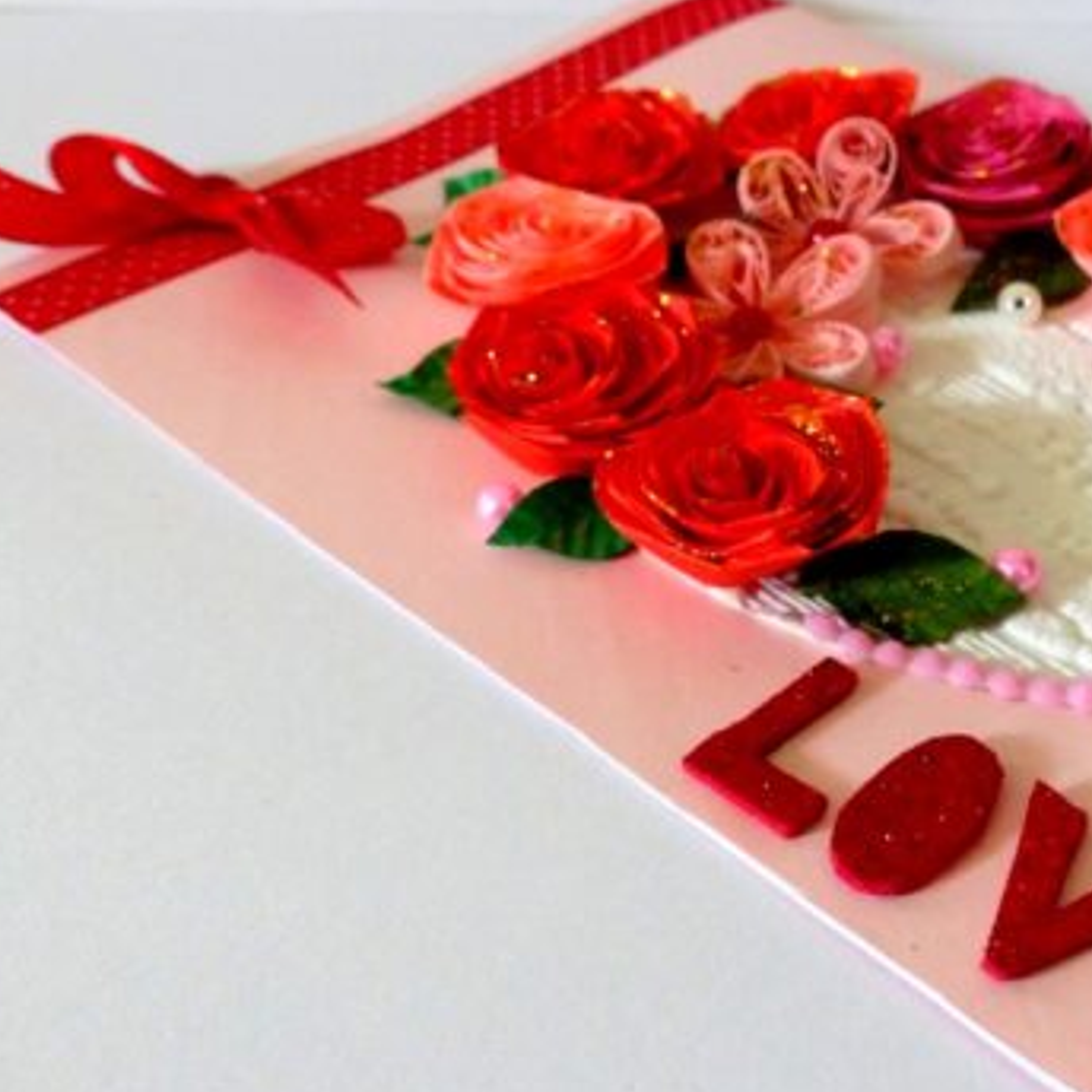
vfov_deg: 31.5
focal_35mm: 54
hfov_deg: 31.0
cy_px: 400
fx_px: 1927
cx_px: 851
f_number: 2.8
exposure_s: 1/50
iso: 400
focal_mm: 6.3
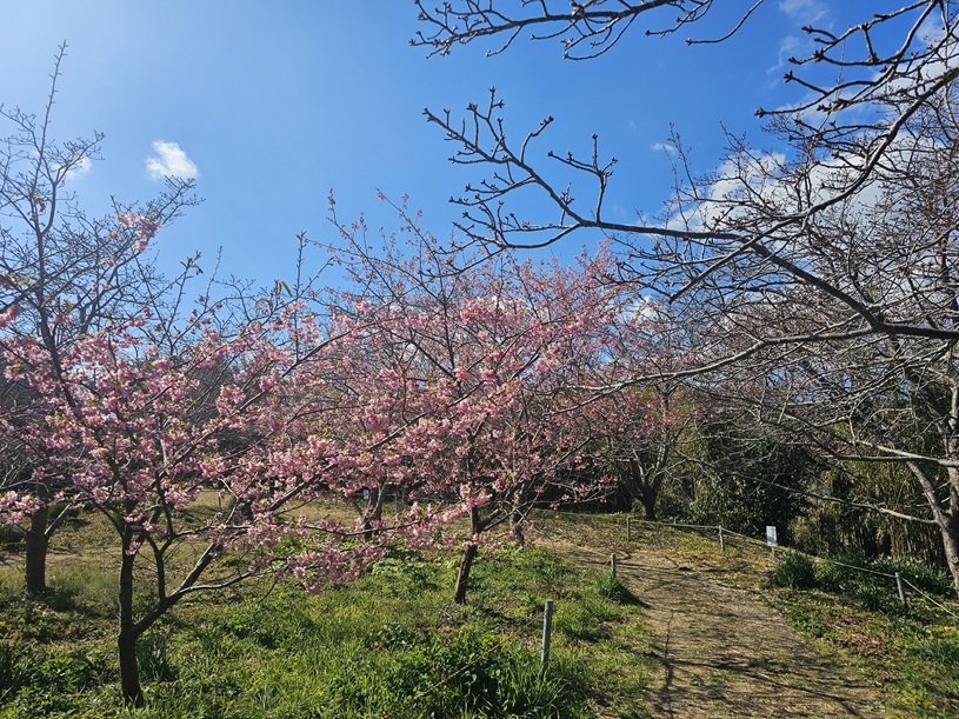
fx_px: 637
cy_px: 360
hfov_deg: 73.9
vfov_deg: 58.9
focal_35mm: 23
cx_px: 480
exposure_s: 1/997
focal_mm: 6.3
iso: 10
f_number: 1.7
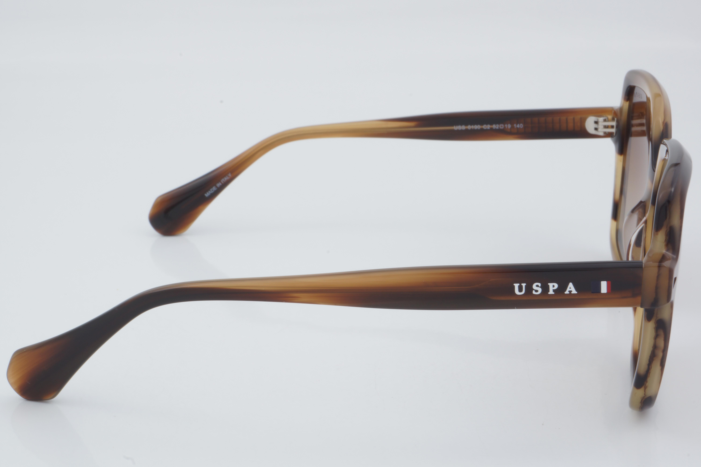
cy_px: 234
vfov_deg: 18.2
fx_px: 1460
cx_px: 350
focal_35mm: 75
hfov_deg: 27.0
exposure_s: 1/3
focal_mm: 50
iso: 100
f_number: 32
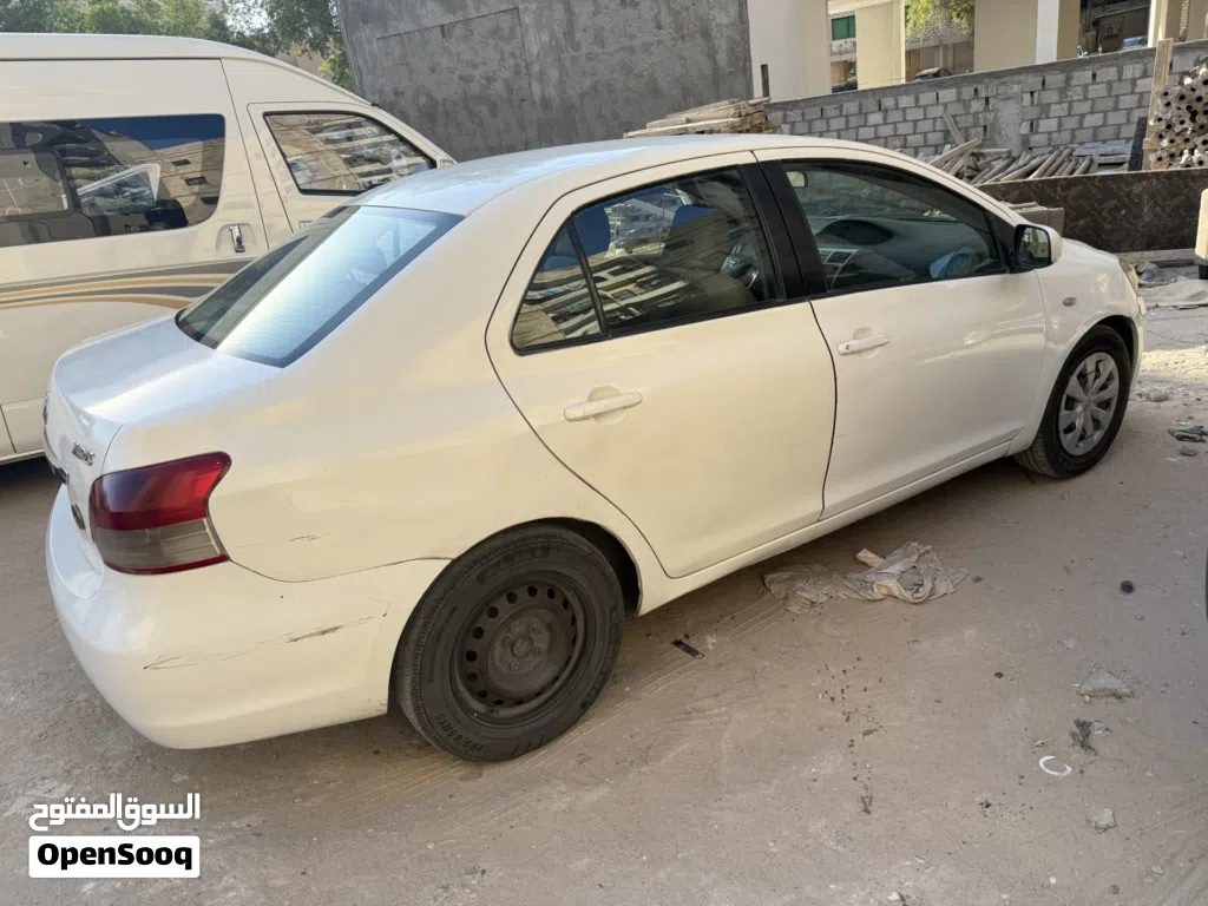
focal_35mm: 24
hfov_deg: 71.6
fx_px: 838
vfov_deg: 56.8
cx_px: 604
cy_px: 453
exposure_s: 1/1337
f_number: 1.78
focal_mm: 6.76
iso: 100
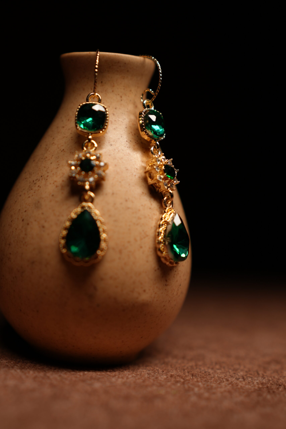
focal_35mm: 52
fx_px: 620
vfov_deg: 38.2
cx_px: 143
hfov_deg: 26.0
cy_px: 214
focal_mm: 35
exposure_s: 1/100
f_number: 2.2
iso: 160
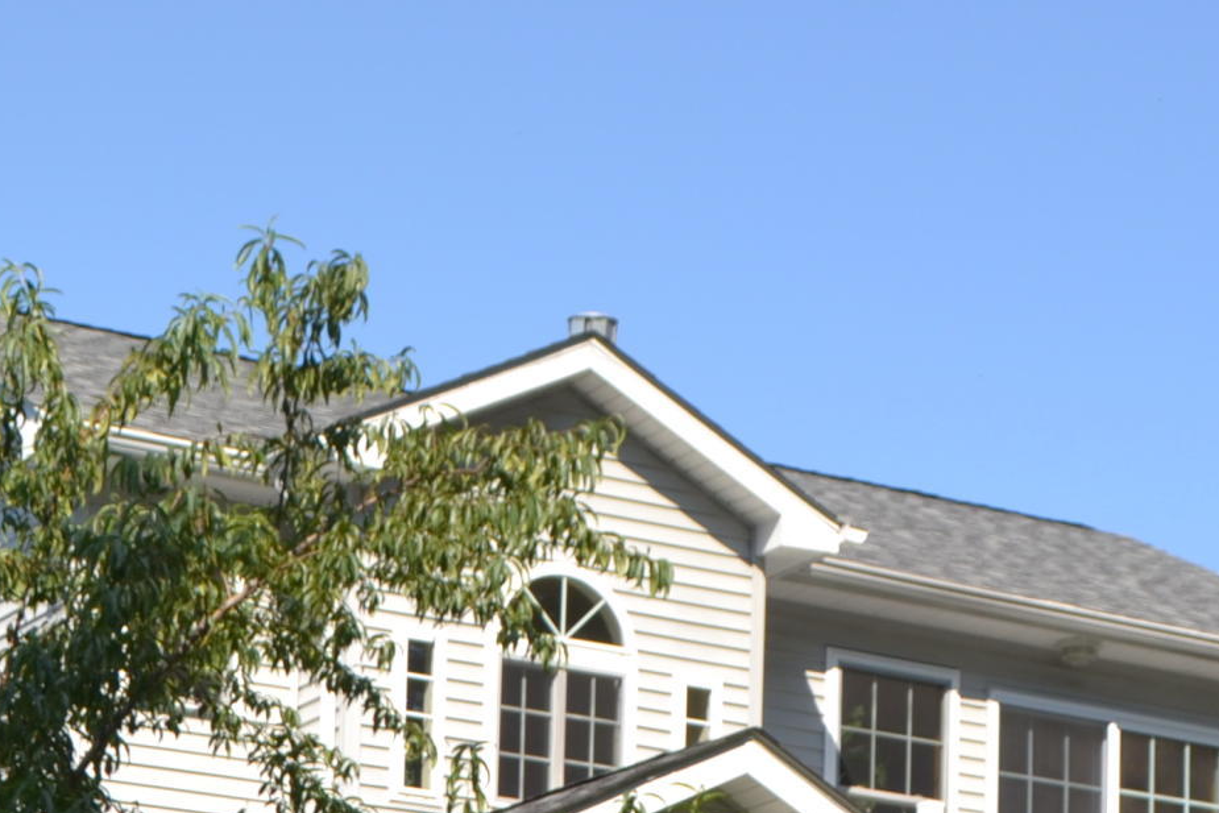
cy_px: 1220
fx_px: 3623
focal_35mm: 107
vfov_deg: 12.2
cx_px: 485
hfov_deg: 19.1
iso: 100
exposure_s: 1/200
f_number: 5.6
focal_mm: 22
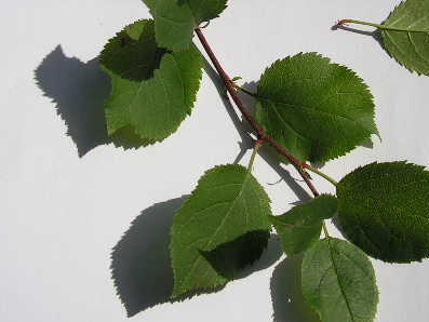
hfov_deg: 32.8
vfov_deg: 25.1
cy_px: 104
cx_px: 303
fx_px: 719
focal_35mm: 58
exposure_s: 1/1600
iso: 64
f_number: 4.8
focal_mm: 6
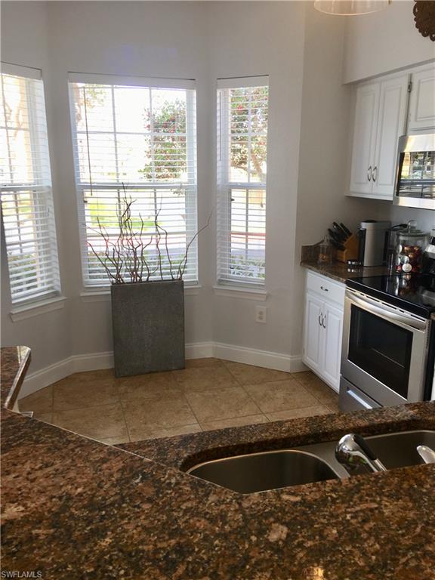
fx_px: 486
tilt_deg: -14.1
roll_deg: -0.3
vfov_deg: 61.7
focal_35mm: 29
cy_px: 290
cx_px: 218
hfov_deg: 48.2
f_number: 2.2
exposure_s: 1/60
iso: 25
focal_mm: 4.15
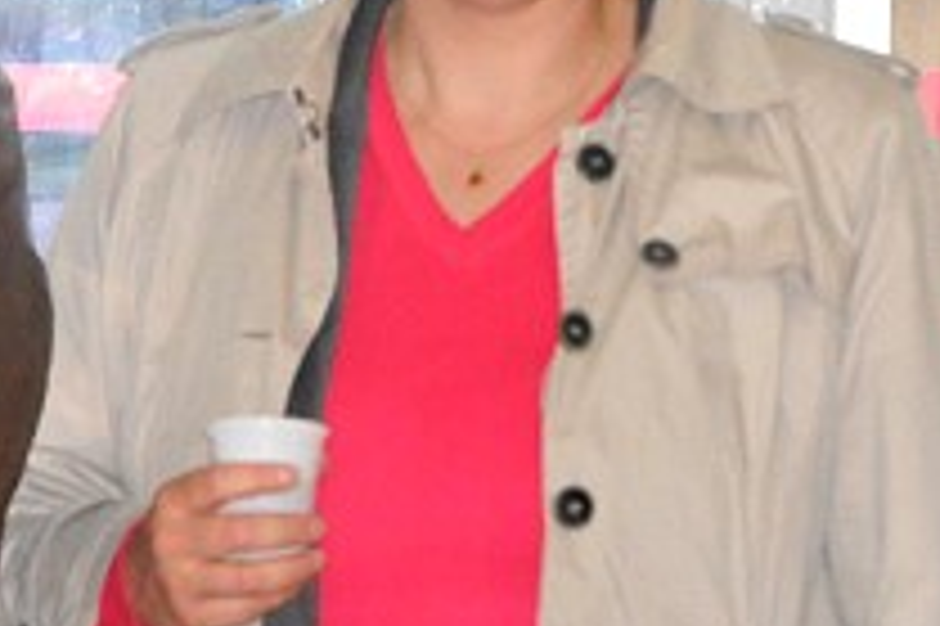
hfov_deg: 5.8
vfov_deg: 3.9
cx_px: 1205
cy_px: -29
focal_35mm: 352
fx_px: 9184
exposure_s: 1/250
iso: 3200
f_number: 11
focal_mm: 70
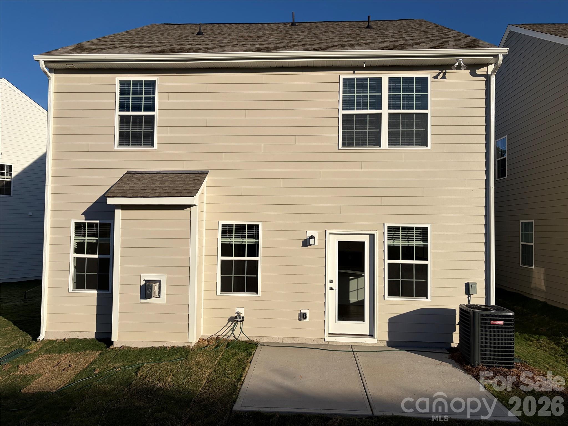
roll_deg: +0.0
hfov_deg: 67.3
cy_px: 213
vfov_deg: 53.1
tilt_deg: +2.4
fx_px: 427
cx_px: 284
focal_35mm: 26
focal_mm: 5.96
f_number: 1.6
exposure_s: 1/8850
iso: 64
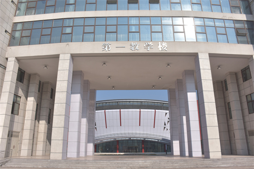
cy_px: 84
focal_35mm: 27
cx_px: 127
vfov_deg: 47.9
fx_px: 190
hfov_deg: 67.4
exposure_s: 1/400
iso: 200
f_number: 10
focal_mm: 18
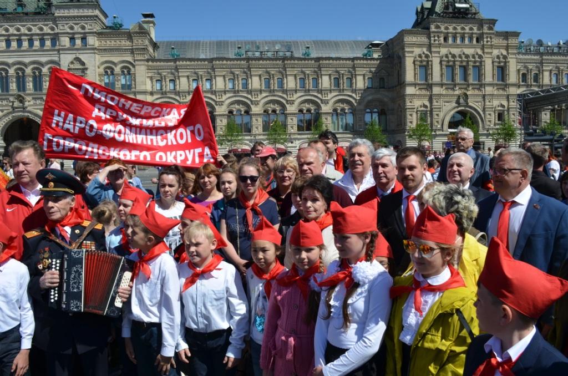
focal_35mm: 30
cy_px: 188
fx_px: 472
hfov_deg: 62.0
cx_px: 284
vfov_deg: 43.4
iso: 100
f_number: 9
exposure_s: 1/320
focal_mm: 20
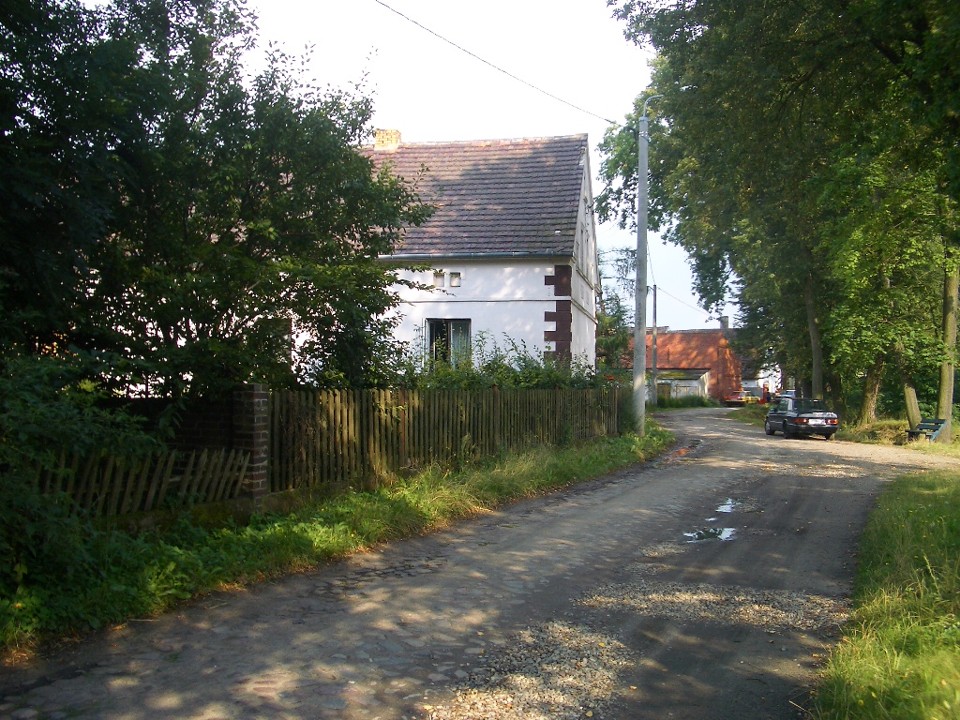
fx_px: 971
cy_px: 360
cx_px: 480
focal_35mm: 35
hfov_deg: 52.6
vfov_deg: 40.7
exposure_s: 1/160
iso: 50
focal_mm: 5.8
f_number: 4.3
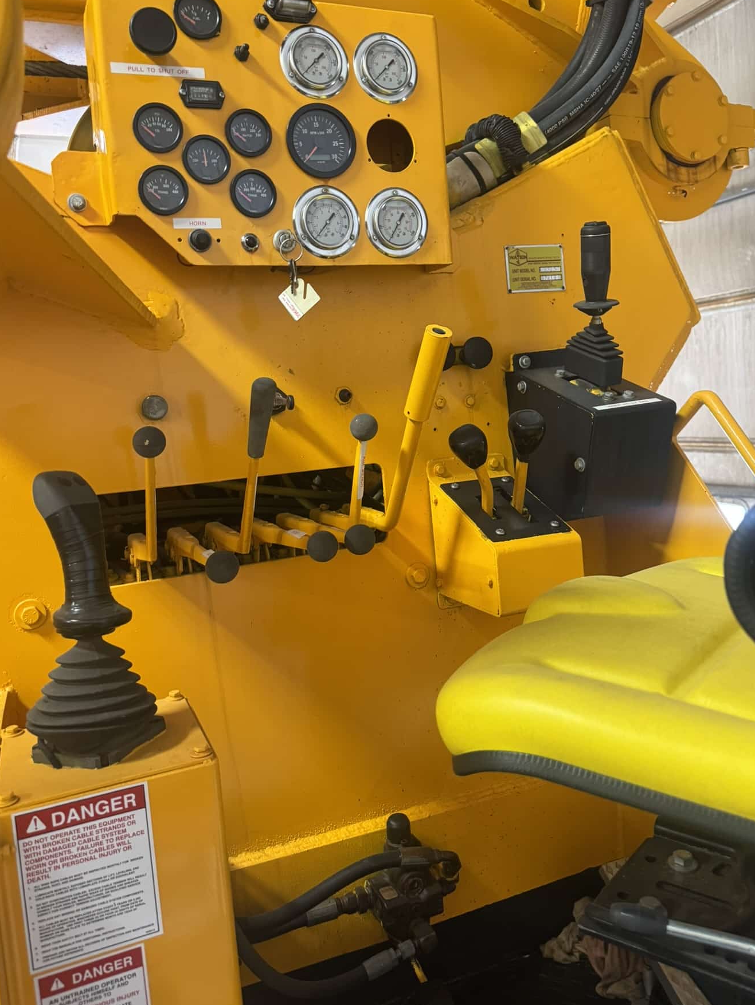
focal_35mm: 28
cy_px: 431
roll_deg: +4.7
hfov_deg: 49.7
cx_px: 392
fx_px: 814
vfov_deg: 63.1
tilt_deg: -0.7
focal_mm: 6.76
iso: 400
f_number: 1.78
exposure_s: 1/60
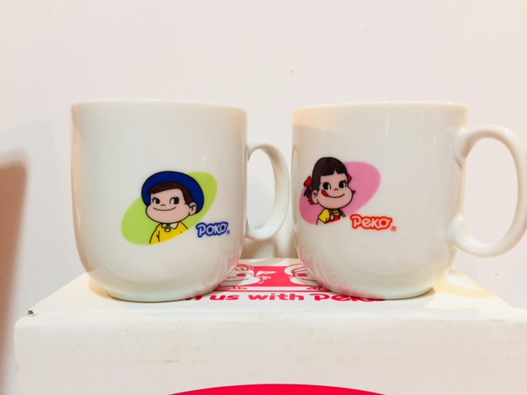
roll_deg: -1.5
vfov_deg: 48.2
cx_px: 264
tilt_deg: -2.2
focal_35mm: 29
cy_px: 198
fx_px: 442
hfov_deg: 61.7
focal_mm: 4.15
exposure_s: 1/33
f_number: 2.2
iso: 125
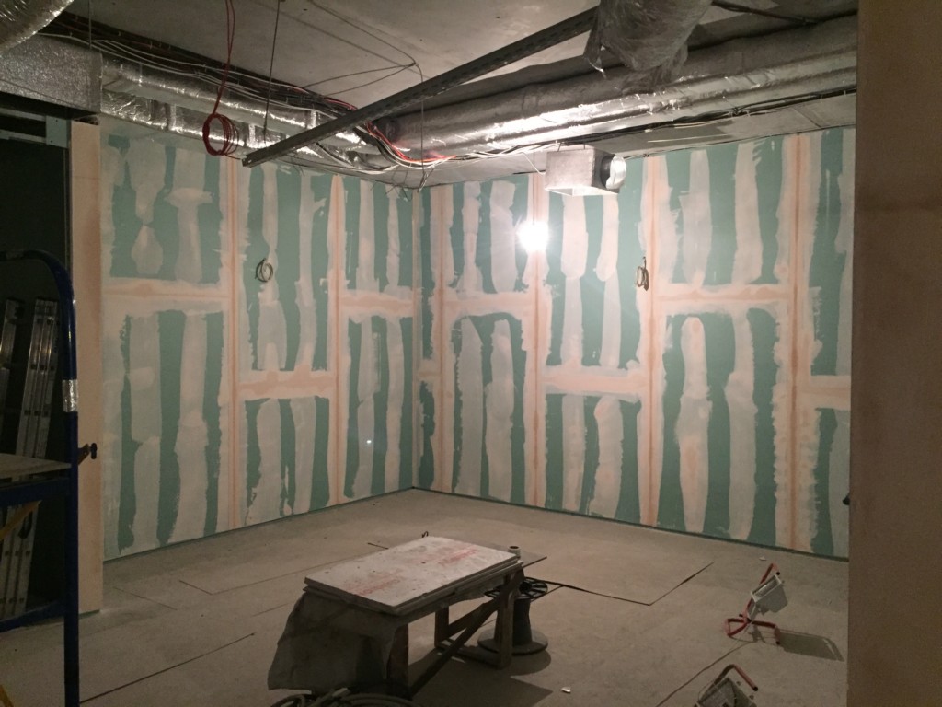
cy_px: 354
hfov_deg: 61.7
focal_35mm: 29
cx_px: 471
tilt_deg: -2.3
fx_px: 789
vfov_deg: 48.2
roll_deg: -0.8
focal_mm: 4.15
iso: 250
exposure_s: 1/17
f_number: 2.2
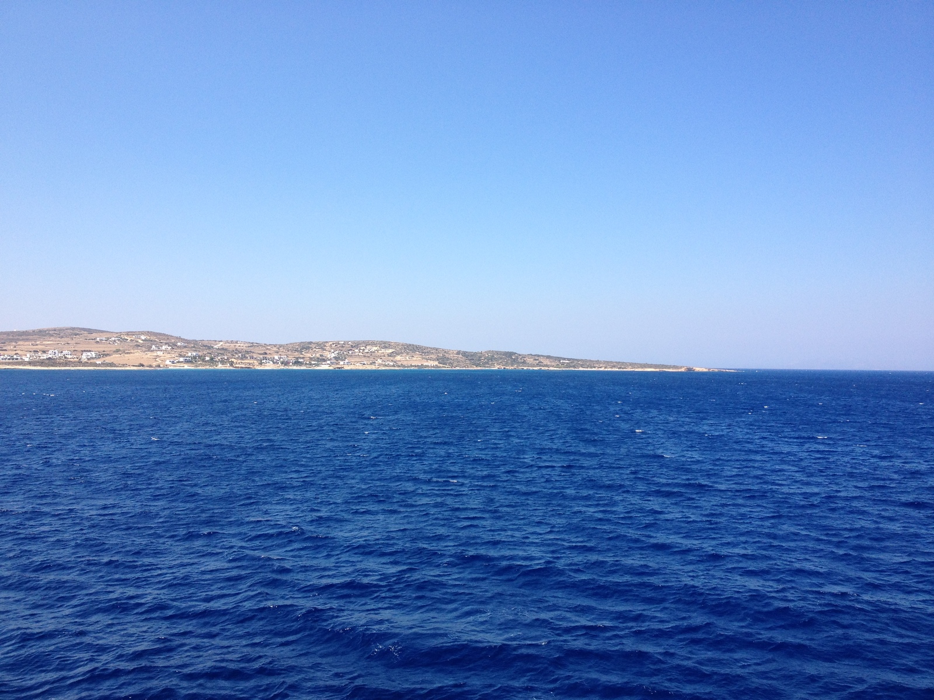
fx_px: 944
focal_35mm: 35
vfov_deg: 40.7
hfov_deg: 52.6
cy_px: 350
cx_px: 467
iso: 50
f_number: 2.4
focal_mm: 4.28
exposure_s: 1/1381
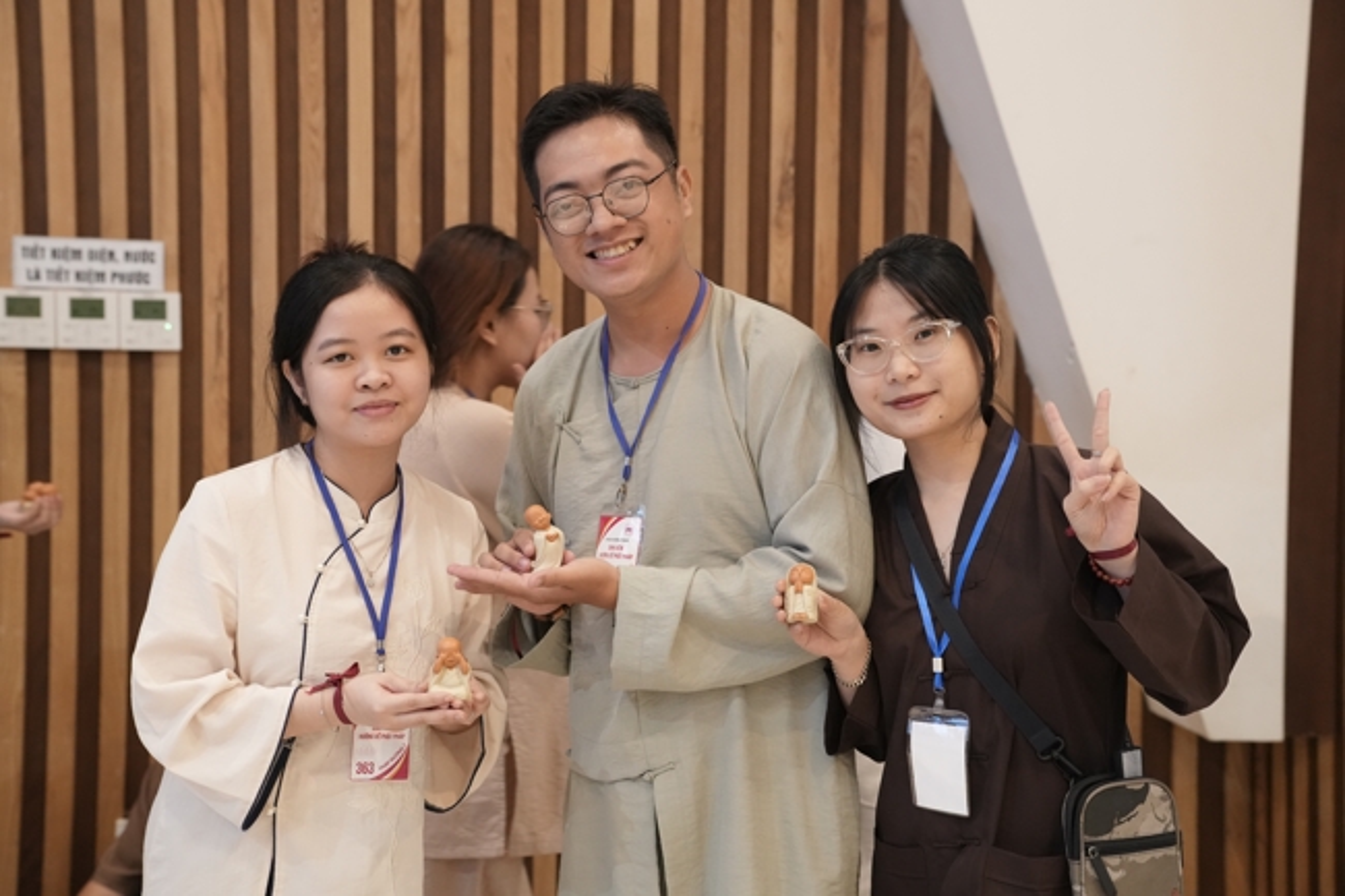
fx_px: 1830
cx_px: 672
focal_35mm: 49
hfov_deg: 40.4
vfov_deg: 27.5
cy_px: 448
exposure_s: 1/125
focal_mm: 49
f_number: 4
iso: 5000
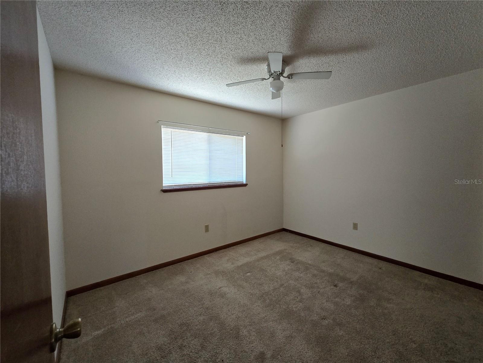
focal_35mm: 13
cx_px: 242
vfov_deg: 89.9
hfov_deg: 106.2
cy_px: 182
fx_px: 181
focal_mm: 2.2
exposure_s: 1/60
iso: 400
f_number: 2.2
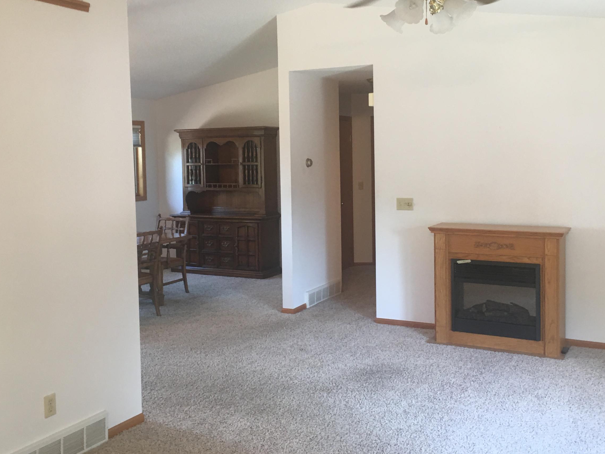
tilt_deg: -0.6
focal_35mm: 38
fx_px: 664
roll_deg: +1.6
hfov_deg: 48.9
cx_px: 326
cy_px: 195
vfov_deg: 37.7
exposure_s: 1/15
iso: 32
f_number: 2.2
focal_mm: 4.15
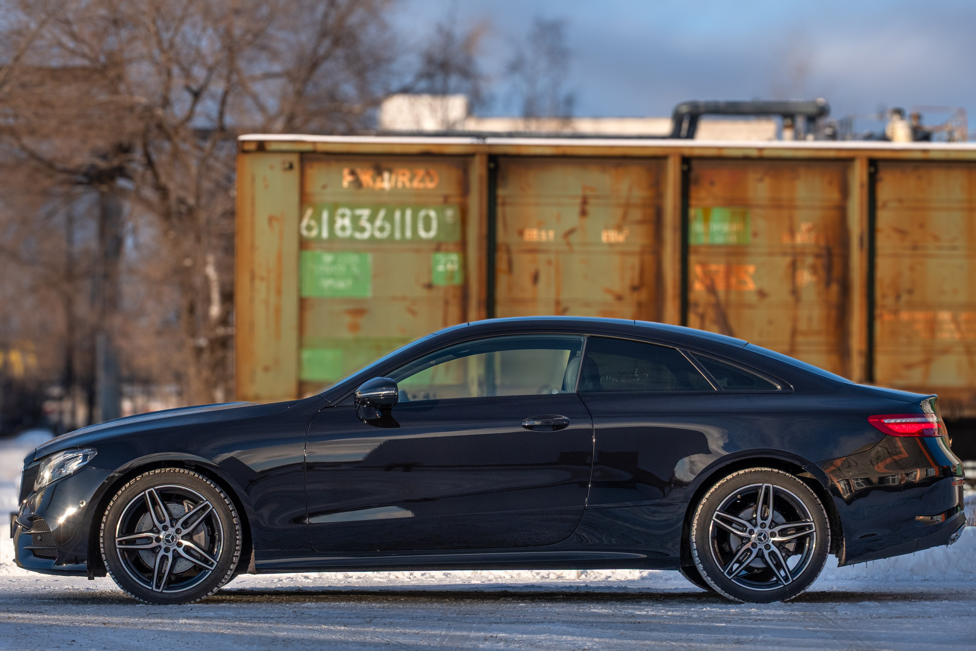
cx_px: 482
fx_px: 3176
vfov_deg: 11.7
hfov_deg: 17.5
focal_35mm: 117
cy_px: 337
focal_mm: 75.4
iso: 320
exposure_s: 1/500
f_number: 6.4
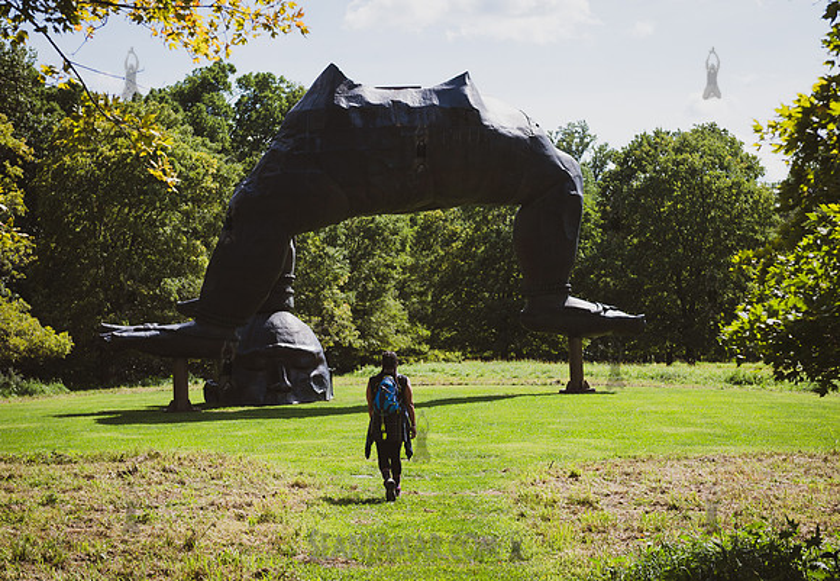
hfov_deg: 30.8
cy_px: 309
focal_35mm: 65
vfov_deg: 21.6
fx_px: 1523
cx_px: 464
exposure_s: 1/640
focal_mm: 56
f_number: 4
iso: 100
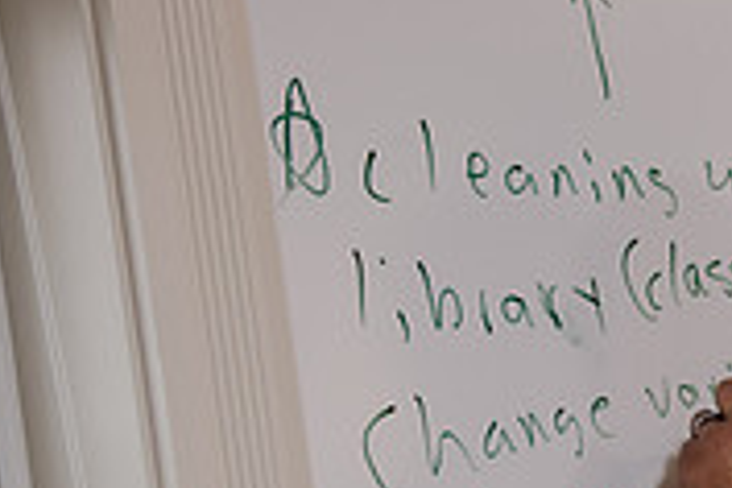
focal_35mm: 144
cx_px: 1067
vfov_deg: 9.5
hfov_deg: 13.5
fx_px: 2928
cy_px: 490
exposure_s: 1/200
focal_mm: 44
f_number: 3.2
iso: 800
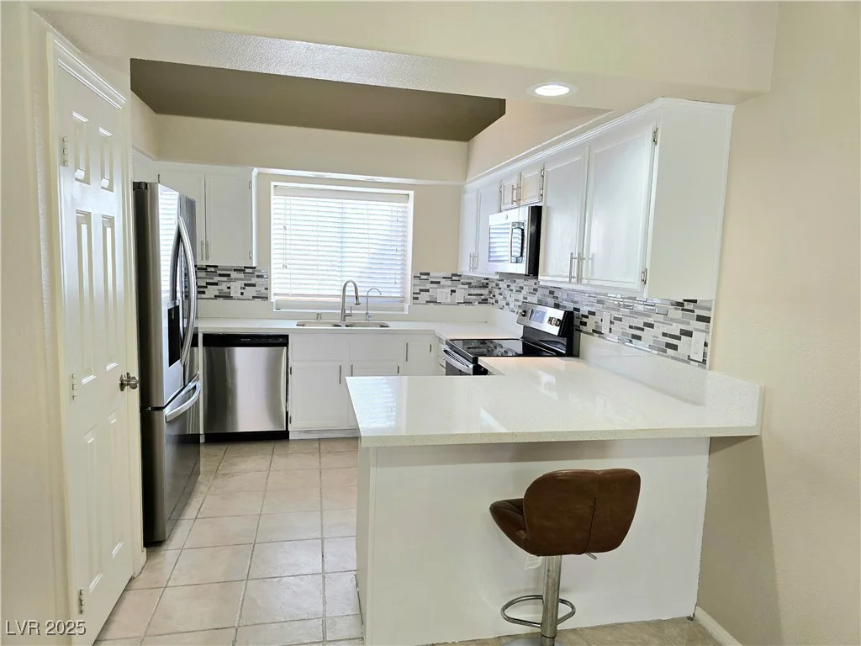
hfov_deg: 73.9
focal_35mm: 23
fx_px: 572
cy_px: 323
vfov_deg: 58.9
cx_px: 430
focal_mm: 6.3
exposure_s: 1/120
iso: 100
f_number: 1.7
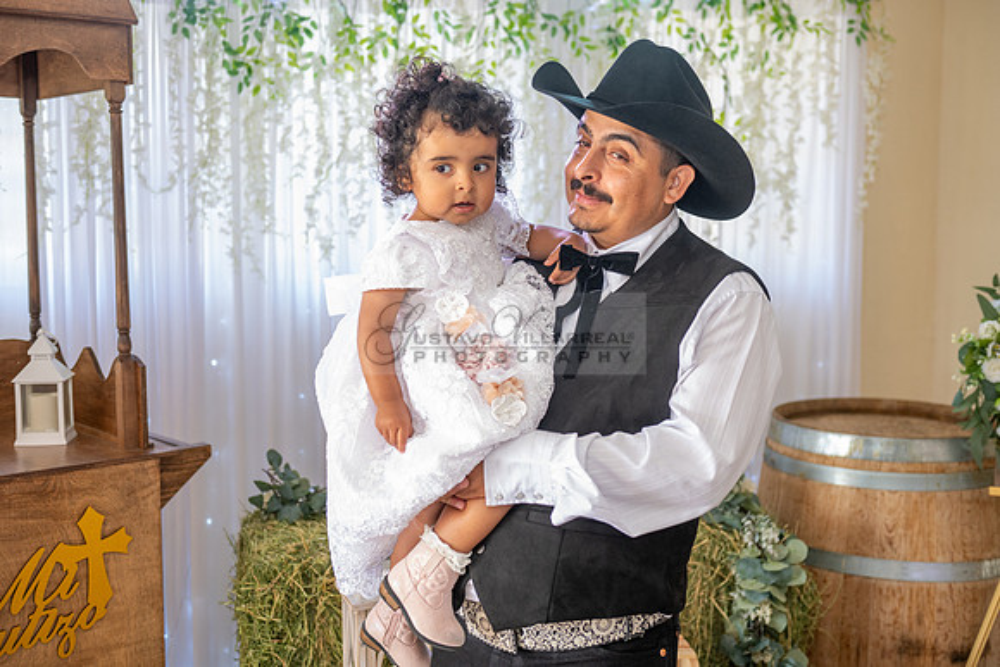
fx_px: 1222
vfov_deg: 30.5
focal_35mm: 44
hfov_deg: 44.5
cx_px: 500
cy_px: 334
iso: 800
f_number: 3.5
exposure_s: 1/200
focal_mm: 44
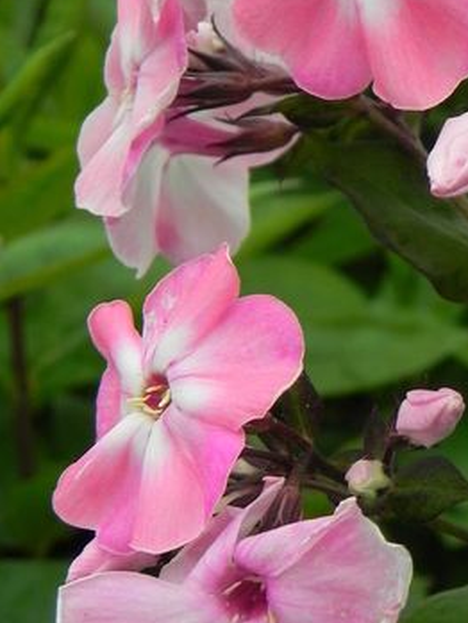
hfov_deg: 11.0
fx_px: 2396
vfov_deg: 14.7
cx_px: 477
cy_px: 123
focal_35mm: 133
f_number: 4.5
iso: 160
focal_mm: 10.3
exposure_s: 1/320
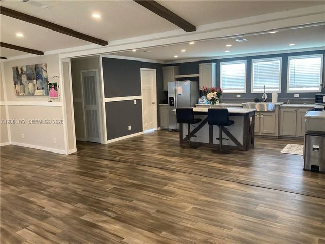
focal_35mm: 28
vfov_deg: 49.7
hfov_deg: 63.4
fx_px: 263
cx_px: 162
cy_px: 122
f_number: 1.8
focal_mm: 3.99
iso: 160
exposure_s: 1/60
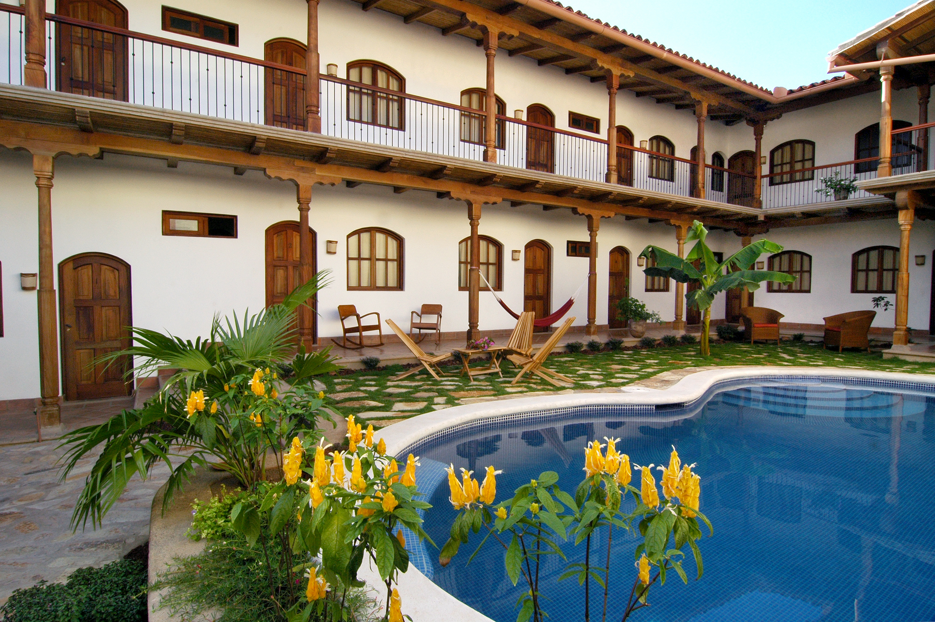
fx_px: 467
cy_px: 311
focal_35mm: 18
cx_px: 468
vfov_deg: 67.3
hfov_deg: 90.1
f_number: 16
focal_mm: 12
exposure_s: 1/45
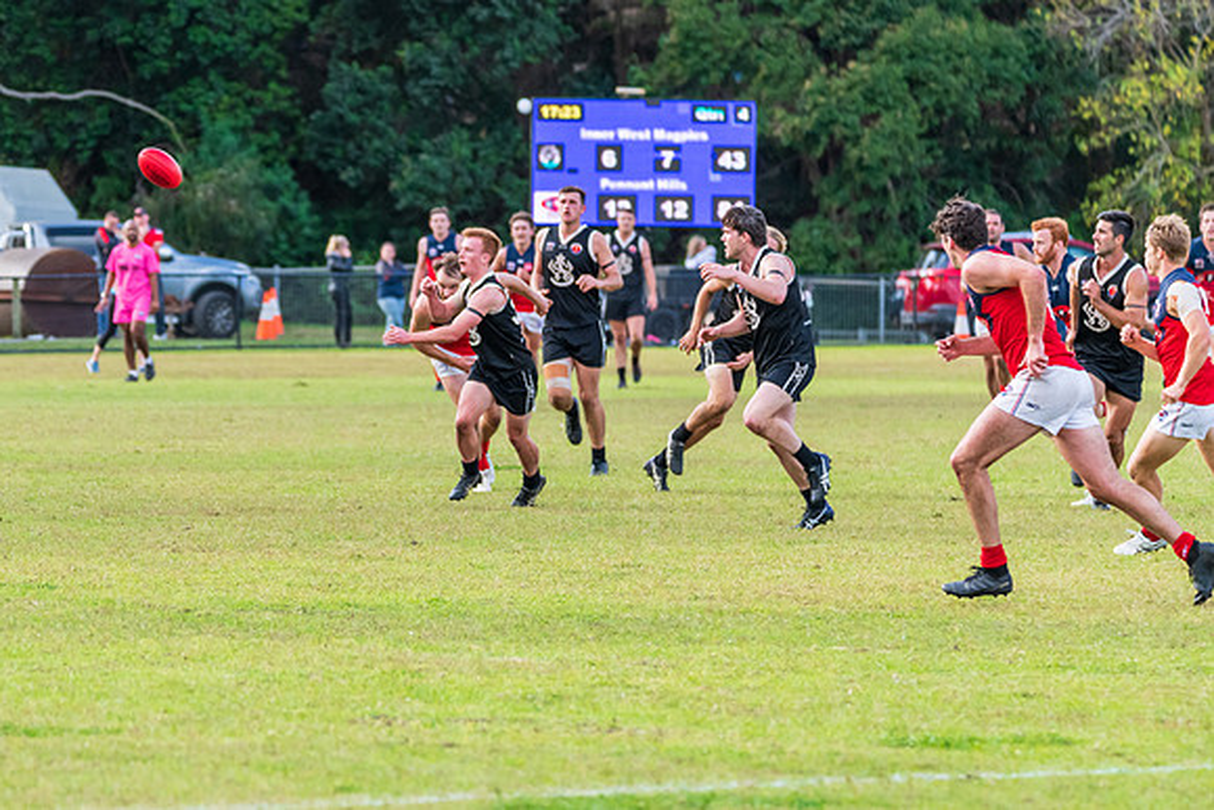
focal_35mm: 304
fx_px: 10266
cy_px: 450
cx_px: 453
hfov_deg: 6.8
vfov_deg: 4.5
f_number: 5.3
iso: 1000
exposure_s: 1/1250
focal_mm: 240
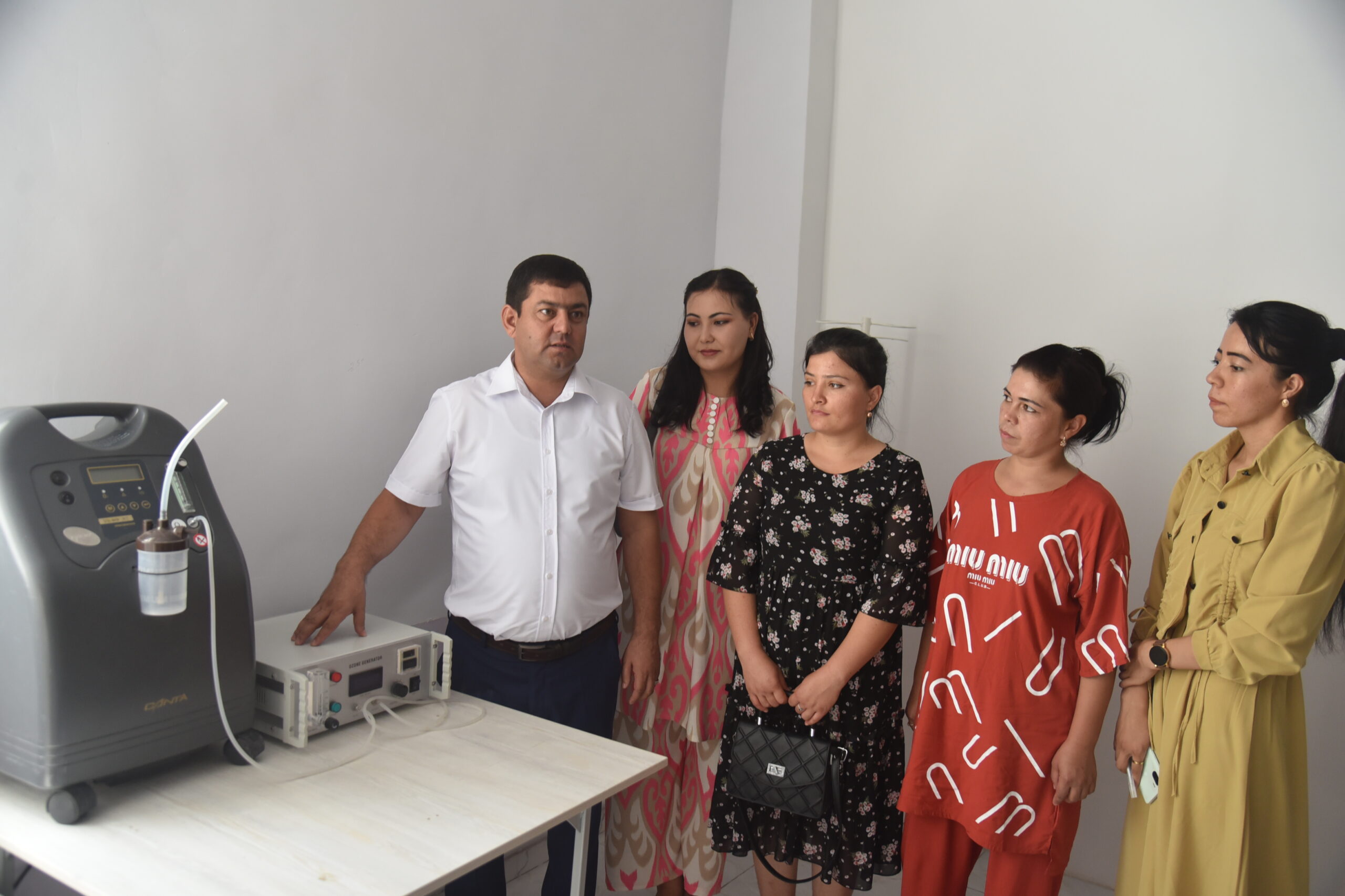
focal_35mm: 30
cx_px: 672
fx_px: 1121
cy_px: 448
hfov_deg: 61.9
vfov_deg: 43.6
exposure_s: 1/60
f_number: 4
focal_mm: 30
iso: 1250
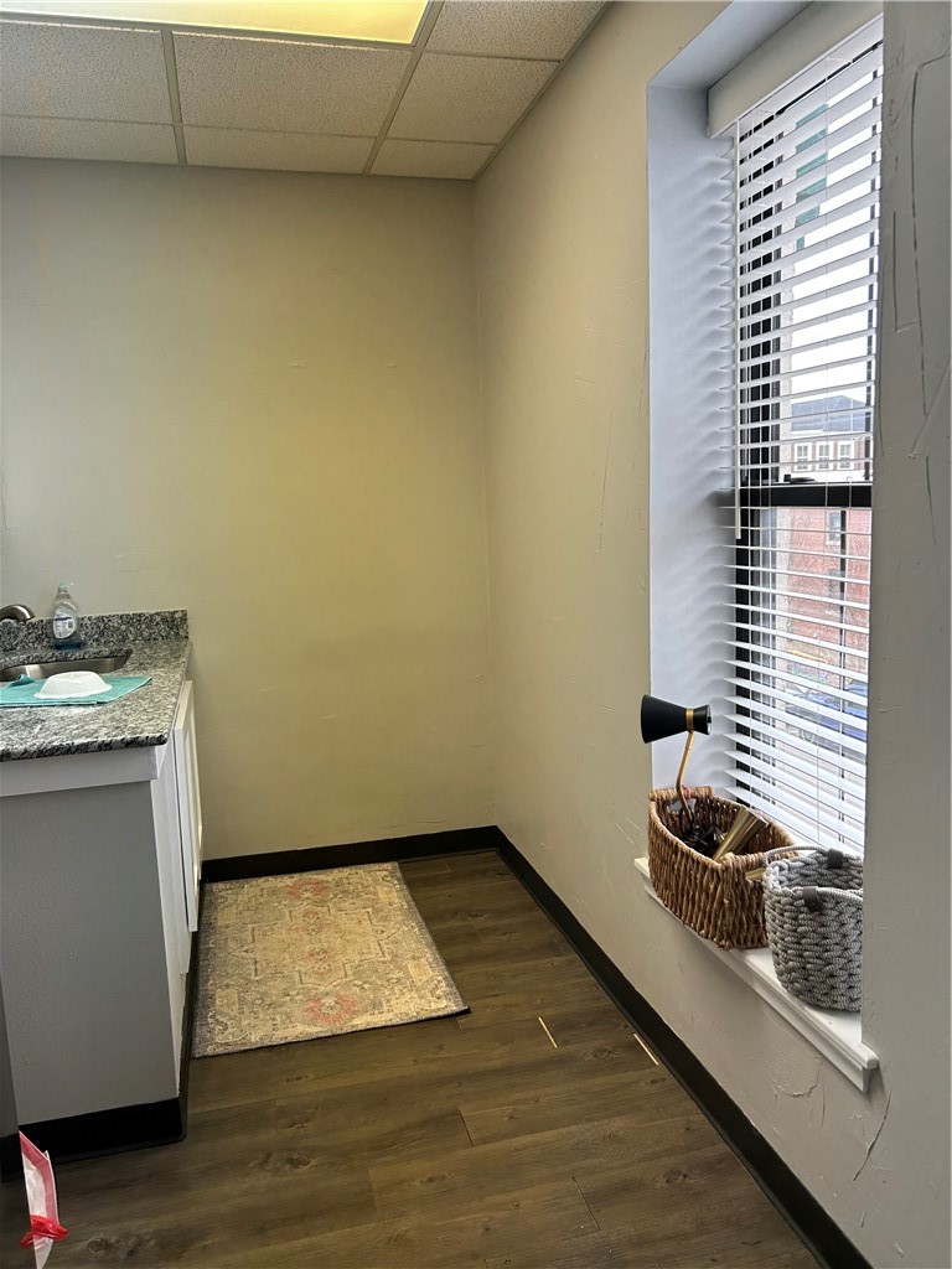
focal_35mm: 26
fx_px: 953
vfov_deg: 67.3
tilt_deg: -5.2
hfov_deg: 53.1
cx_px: 476
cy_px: 634
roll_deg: +2.9
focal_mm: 5.7
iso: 64
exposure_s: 1/120
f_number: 1.5
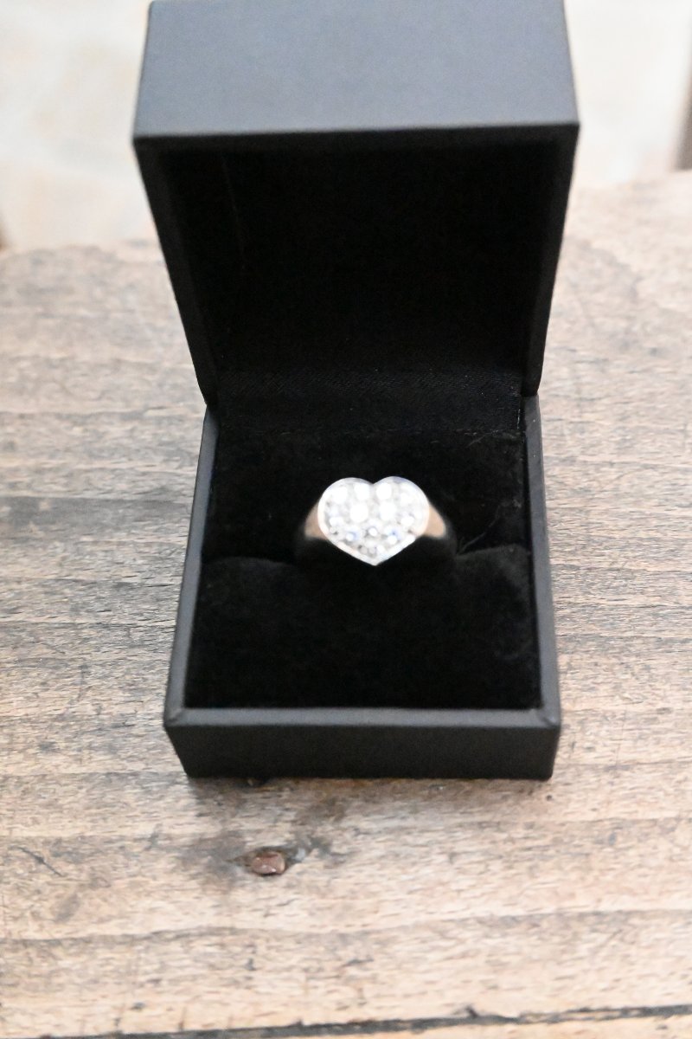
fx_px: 1146
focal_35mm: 40
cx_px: 346
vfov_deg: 48.7
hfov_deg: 33.6
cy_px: 520
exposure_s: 1/4000
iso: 32000
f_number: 6.3
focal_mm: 26.5
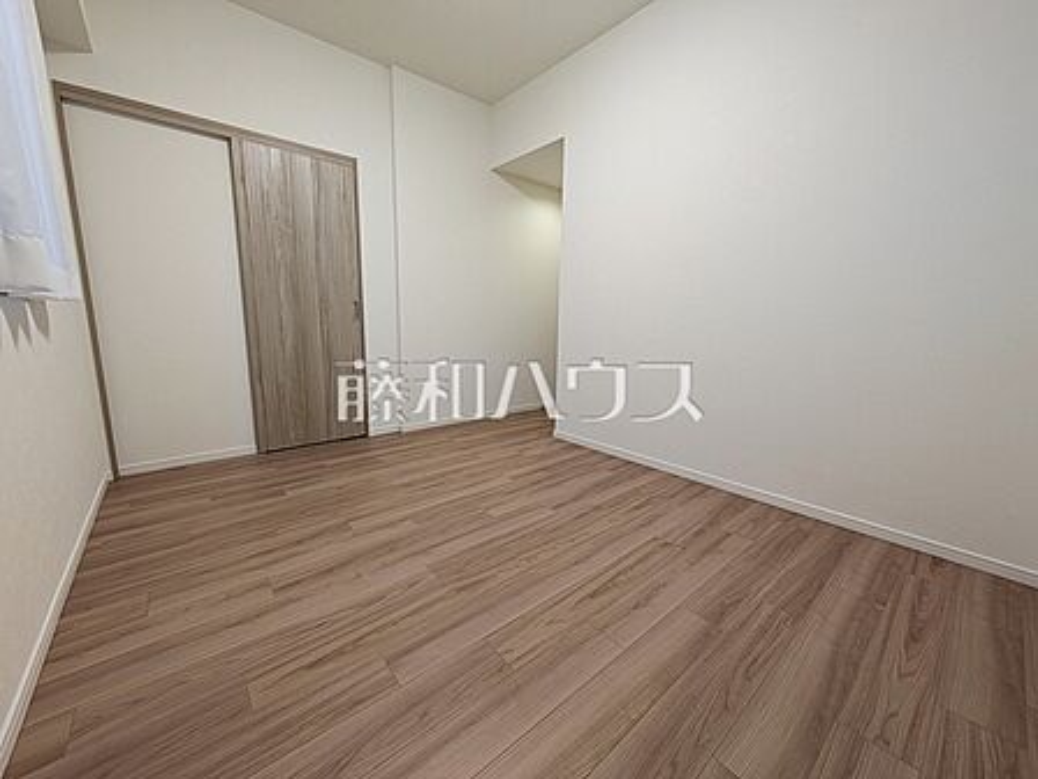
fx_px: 420
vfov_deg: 85.7
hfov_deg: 102.1
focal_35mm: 14
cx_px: 519
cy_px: 390
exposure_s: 1/25
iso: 57
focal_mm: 1.83
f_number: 2.2
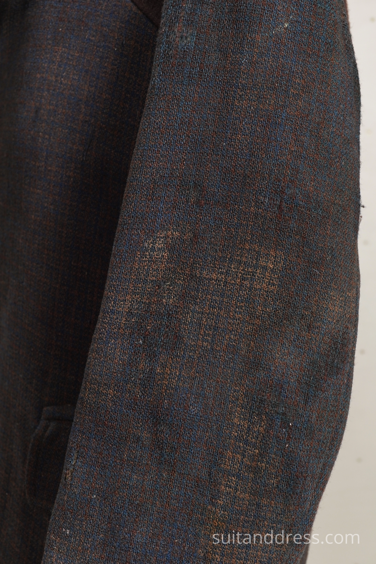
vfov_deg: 41.1
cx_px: 188
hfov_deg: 28.1
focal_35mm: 48
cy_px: 282
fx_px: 752
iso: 320
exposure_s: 1/30
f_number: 6.3
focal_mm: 32
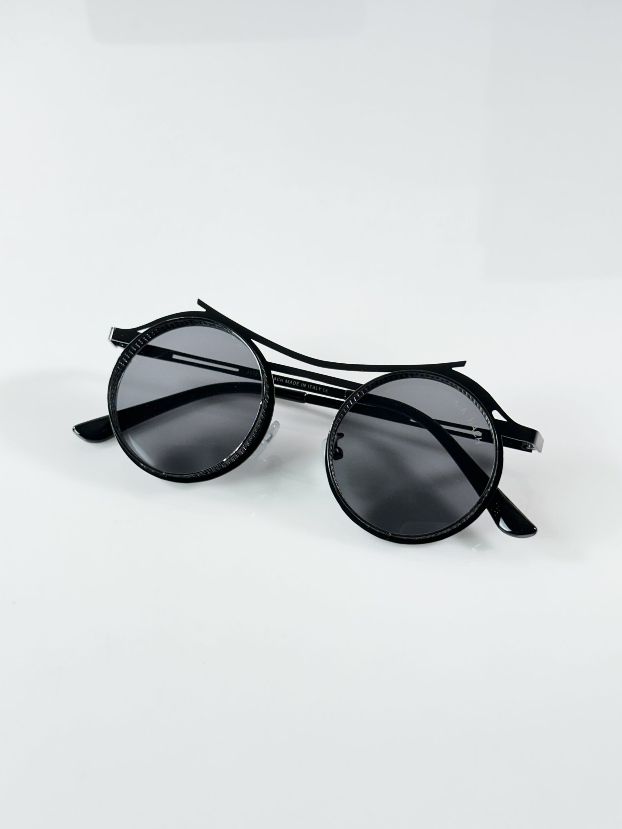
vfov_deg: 39.7
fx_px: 1150
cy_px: 414
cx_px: 311
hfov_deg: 30.3
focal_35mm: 48
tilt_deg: -45.2
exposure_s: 1/100
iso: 80
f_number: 1.78
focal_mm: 6.86
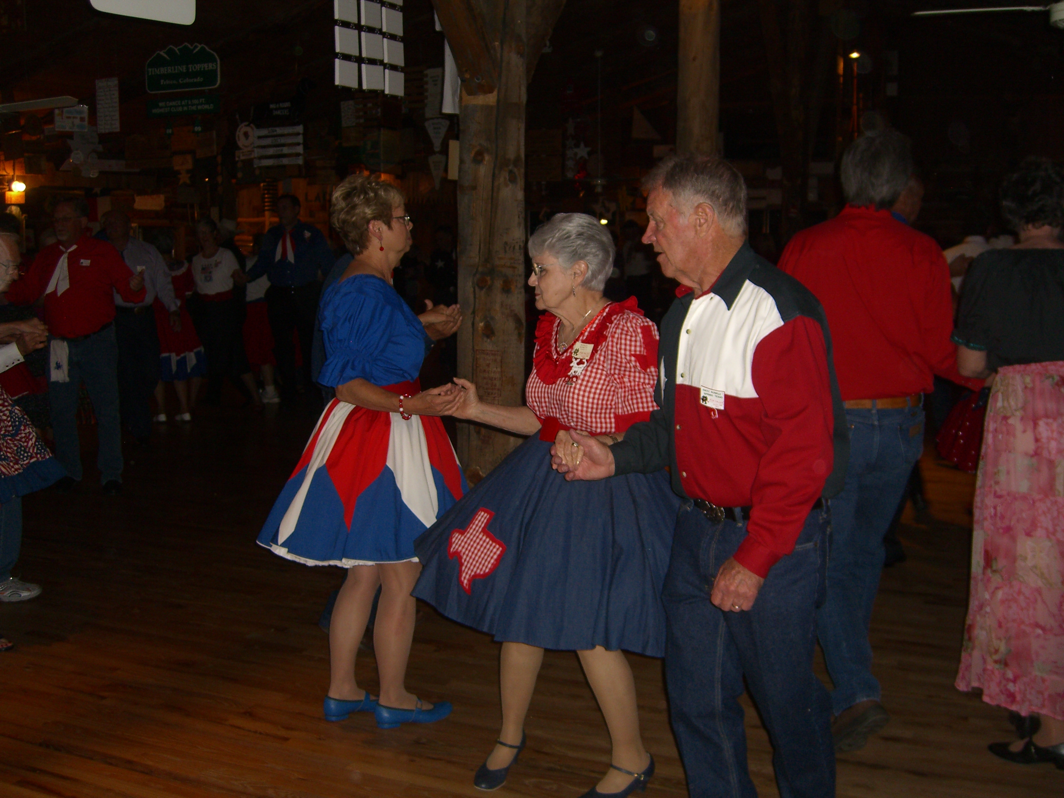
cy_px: 399
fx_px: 1168
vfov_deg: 37.7
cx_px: 532
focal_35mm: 38
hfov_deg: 49.0
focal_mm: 7.9
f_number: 2.8
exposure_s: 1/60
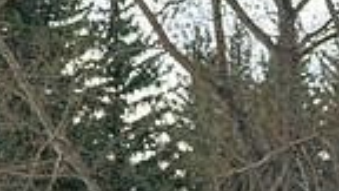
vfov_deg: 2.1
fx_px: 5214
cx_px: -101
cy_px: 407
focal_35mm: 580
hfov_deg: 3.7
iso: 1000
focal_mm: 137
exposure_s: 1/1250
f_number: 5.6
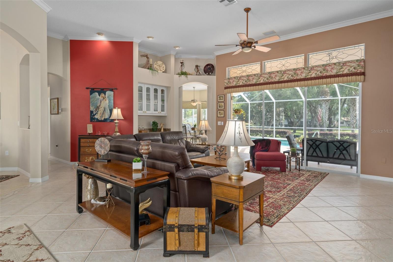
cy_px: 131
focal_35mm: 19
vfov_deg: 64.5
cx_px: 196
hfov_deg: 86.9
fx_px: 207
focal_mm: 19
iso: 320
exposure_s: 1/2.5
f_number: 8
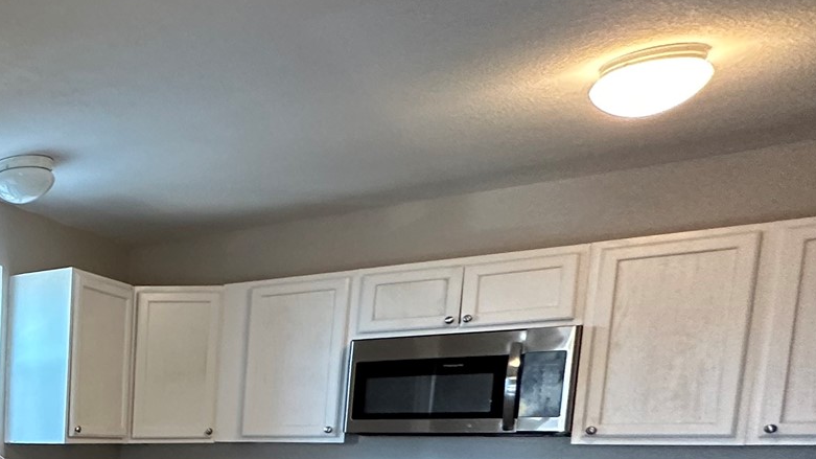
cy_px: 541
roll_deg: +0.0
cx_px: -207
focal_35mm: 40
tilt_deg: -8.3
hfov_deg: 36.3
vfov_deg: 26.6
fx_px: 865
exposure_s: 1/120
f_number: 2.2
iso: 320
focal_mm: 2.22
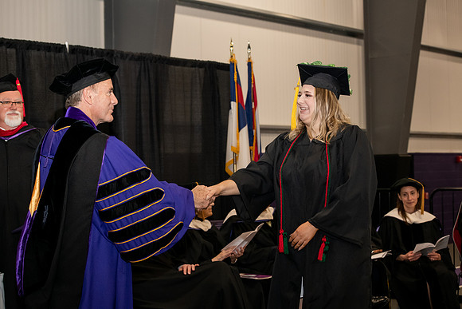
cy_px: 154
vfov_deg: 19.5
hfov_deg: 28.8
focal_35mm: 70
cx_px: 231
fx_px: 899
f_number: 5.6
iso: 2000
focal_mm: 70
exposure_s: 1/200
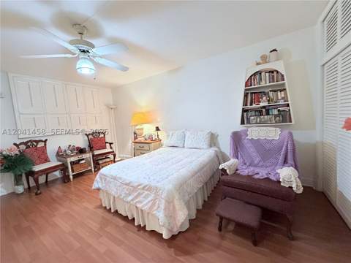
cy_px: 132
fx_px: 142
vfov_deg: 85.7
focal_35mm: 14
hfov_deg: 102.1
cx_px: 176
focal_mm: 2.22
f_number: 2.2
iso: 500
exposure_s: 1/60
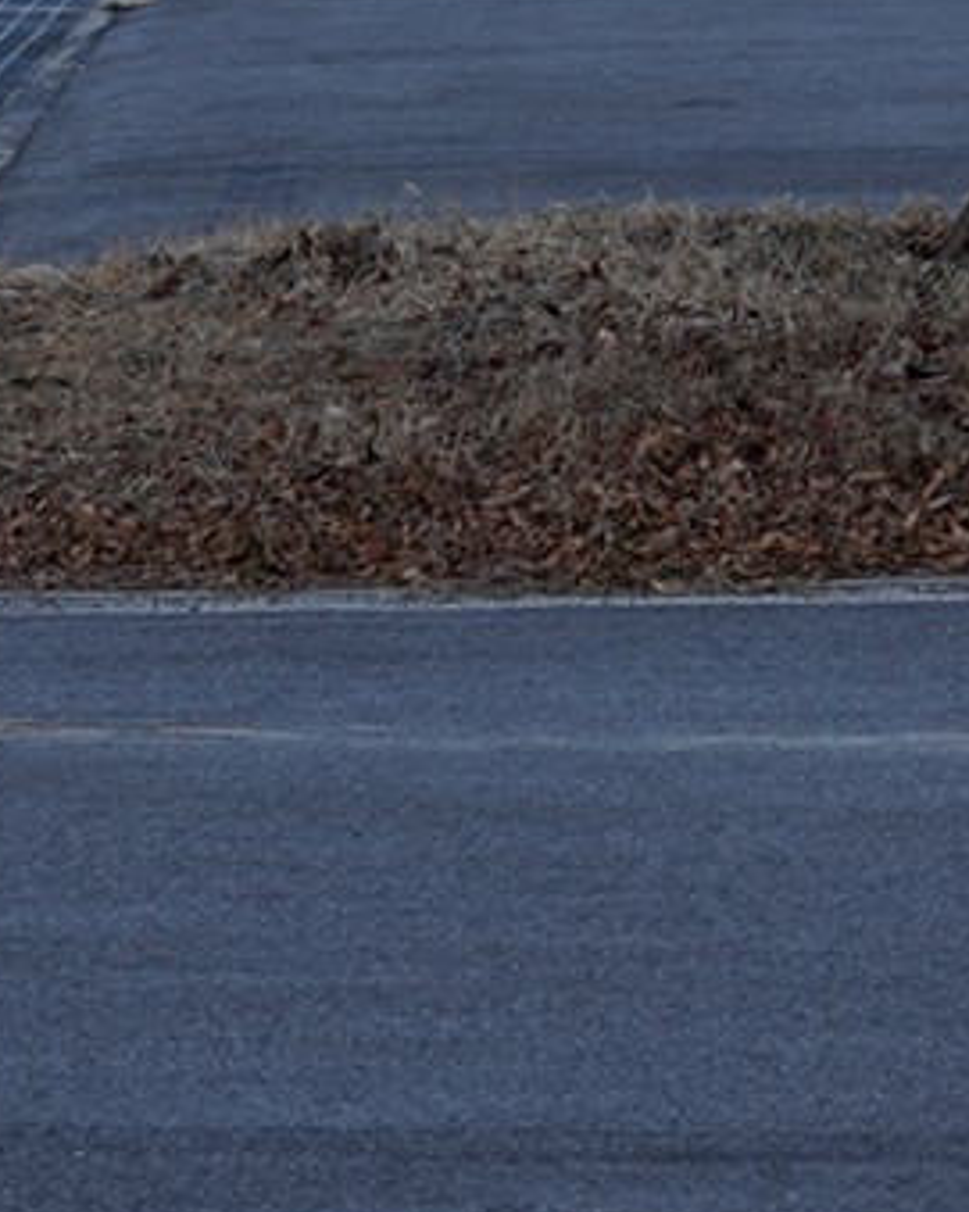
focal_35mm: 216
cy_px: -1040
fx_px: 7747
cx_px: 1176
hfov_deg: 7.1
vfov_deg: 8.6
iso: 100
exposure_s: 1/100
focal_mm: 39
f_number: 8
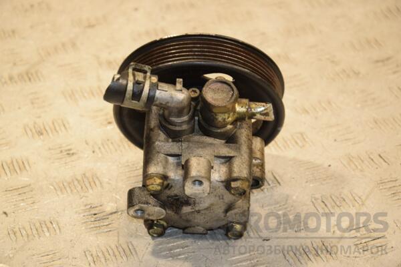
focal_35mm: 120
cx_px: 200
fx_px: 1337
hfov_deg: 17.1
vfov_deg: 11.4
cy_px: 134
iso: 800
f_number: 6.3
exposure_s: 1/200
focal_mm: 80
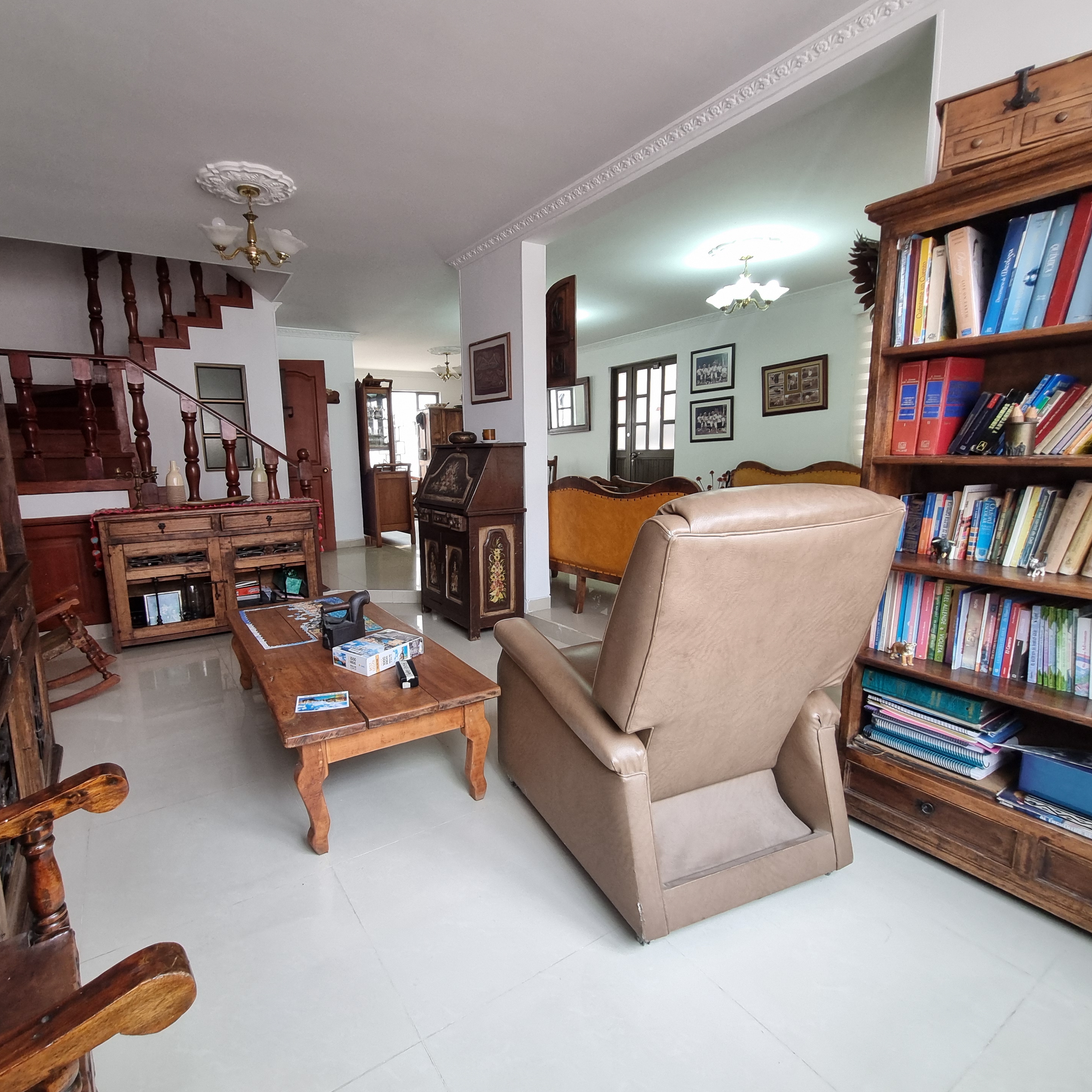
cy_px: 550
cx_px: 483
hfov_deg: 87.1
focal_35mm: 16
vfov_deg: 87.4
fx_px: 571
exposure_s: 1/60
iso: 160
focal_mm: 1.74
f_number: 2.2
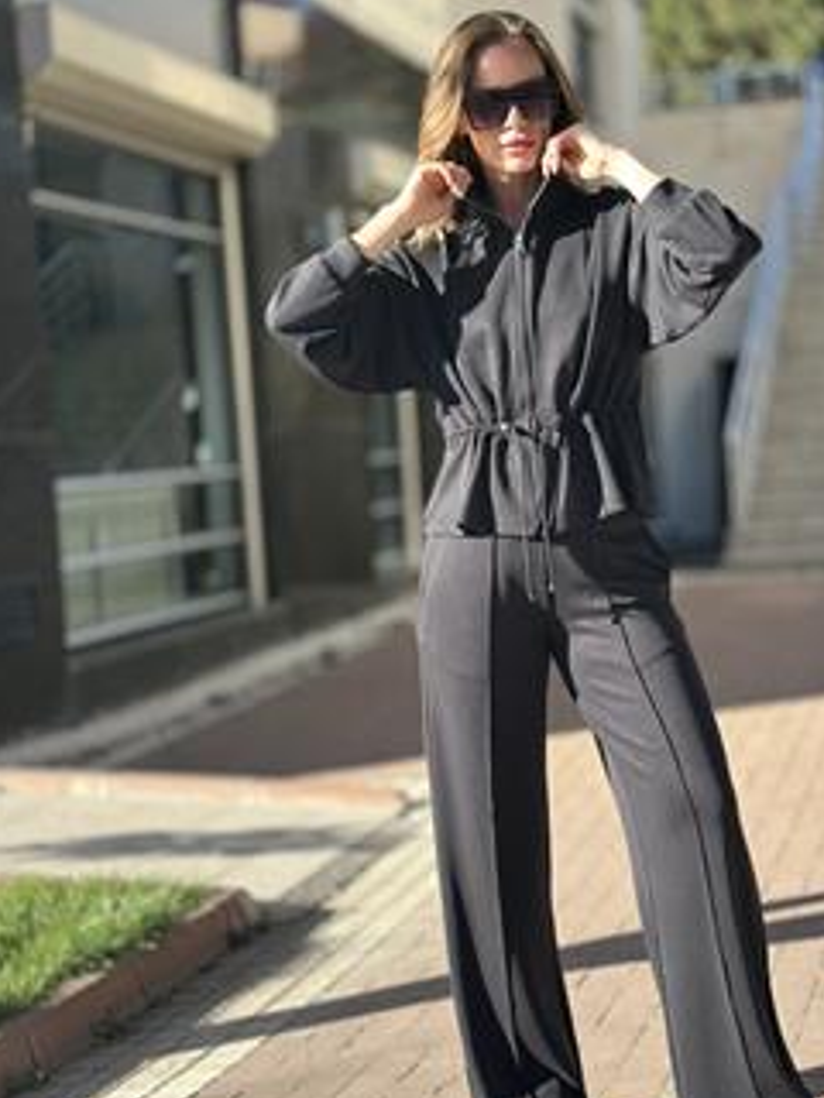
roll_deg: +2.1
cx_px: 512
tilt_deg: -3.6
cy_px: 537
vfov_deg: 31.2
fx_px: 1968
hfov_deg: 23.6
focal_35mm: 62
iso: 80
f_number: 1.78
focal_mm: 6.86
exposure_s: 1/773
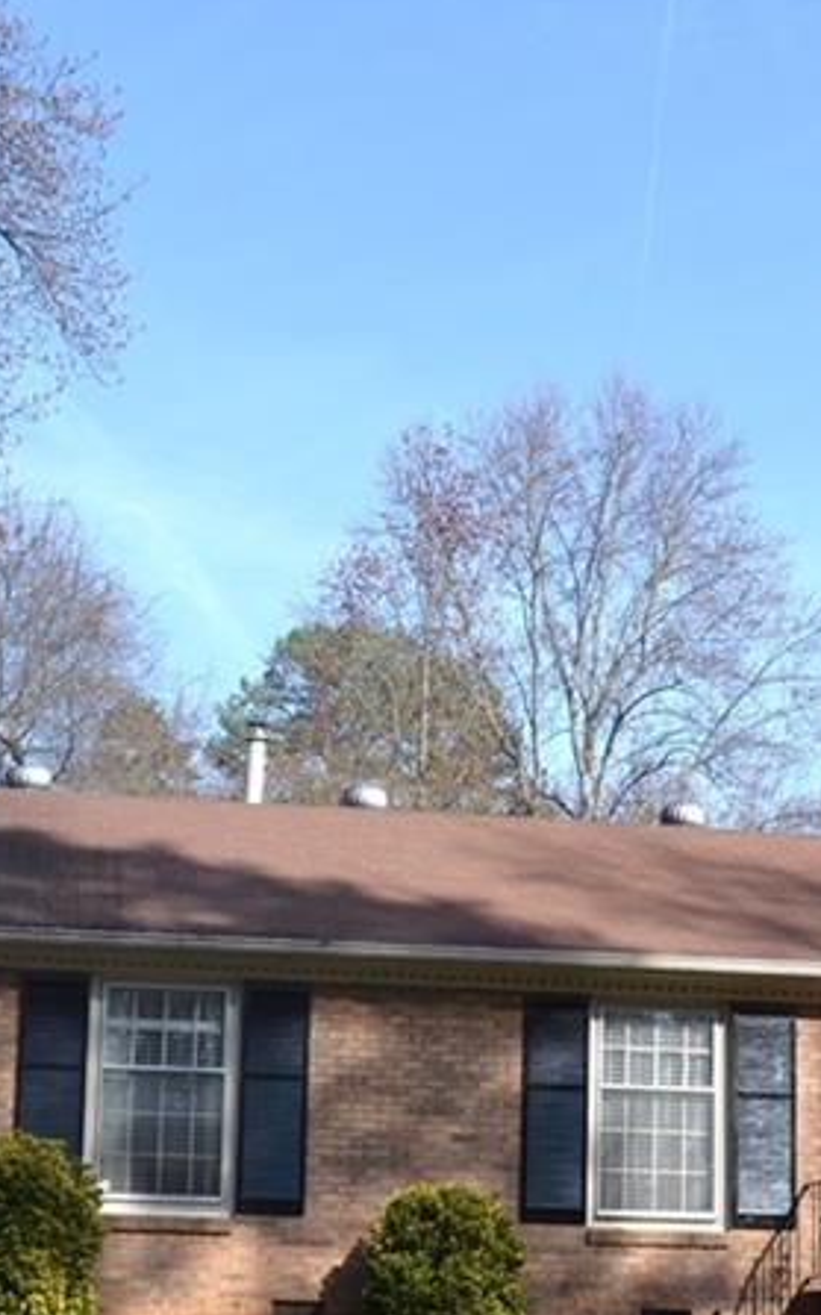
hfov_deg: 16.9
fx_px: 2759
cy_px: 888
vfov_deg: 26.6
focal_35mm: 77
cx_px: 527
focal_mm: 22
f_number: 7.1
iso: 100
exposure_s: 1/200
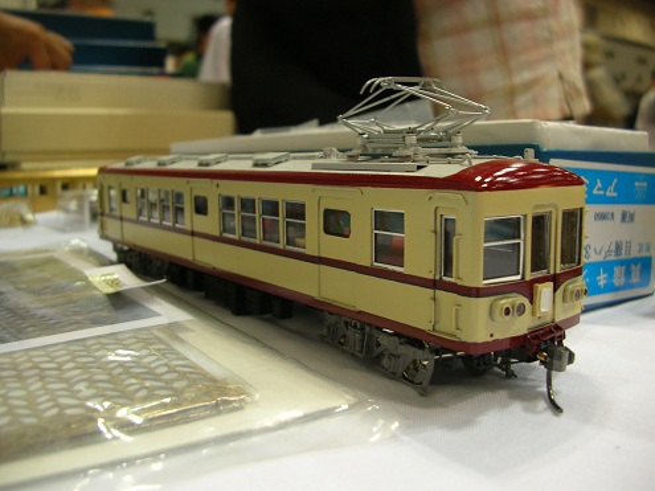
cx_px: 328
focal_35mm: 35
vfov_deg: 40.7
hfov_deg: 52.6
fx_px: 662
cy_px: 246
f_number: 2.8
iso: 50
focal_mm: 5.8
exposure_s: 1/8.7
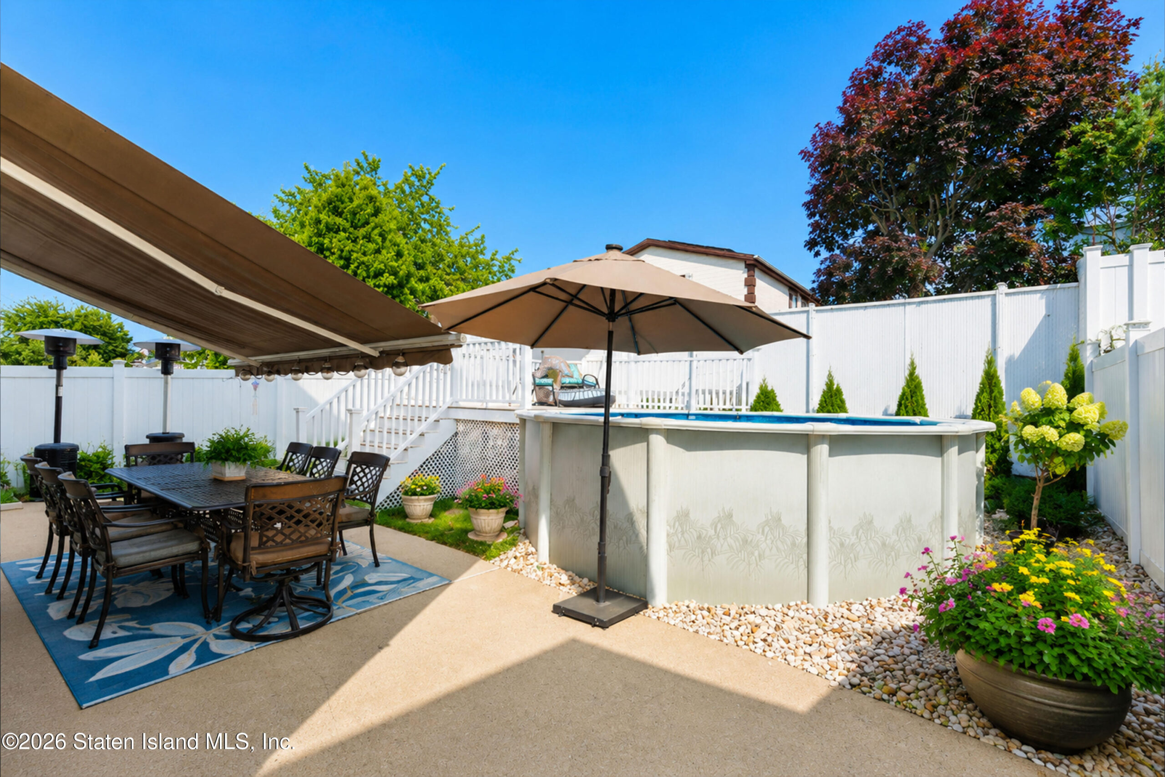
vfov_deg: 73.8
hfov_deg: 96.7
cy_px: 388
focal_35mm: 16
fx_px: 518
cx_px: 582
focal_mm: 16
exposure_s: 1/200
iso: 64
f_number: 8
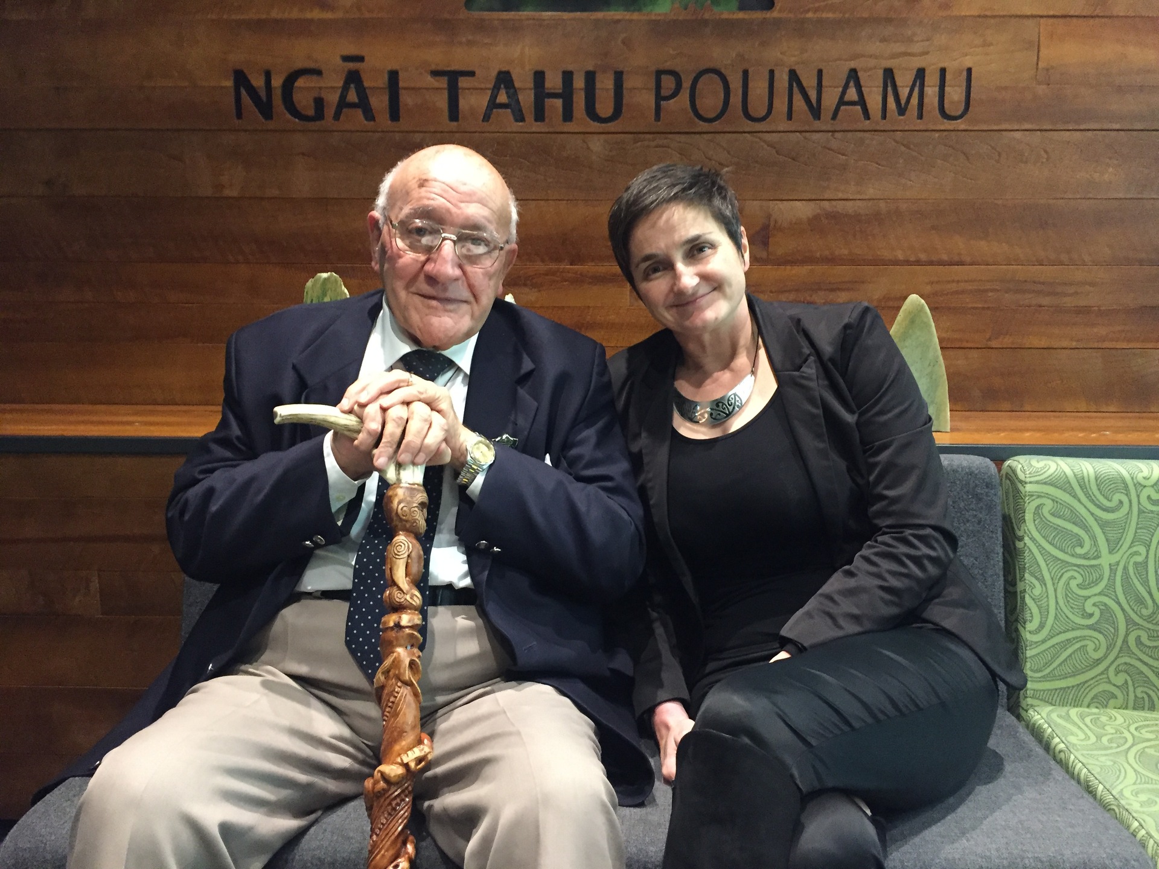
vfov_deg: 48.2
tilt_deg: -8.1
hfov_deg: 61.7
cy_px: 434
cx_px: 580
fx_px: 971
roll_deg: -1.7
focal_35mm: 29
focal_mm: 4.15
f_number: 2.2
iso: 250
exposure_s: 1/17
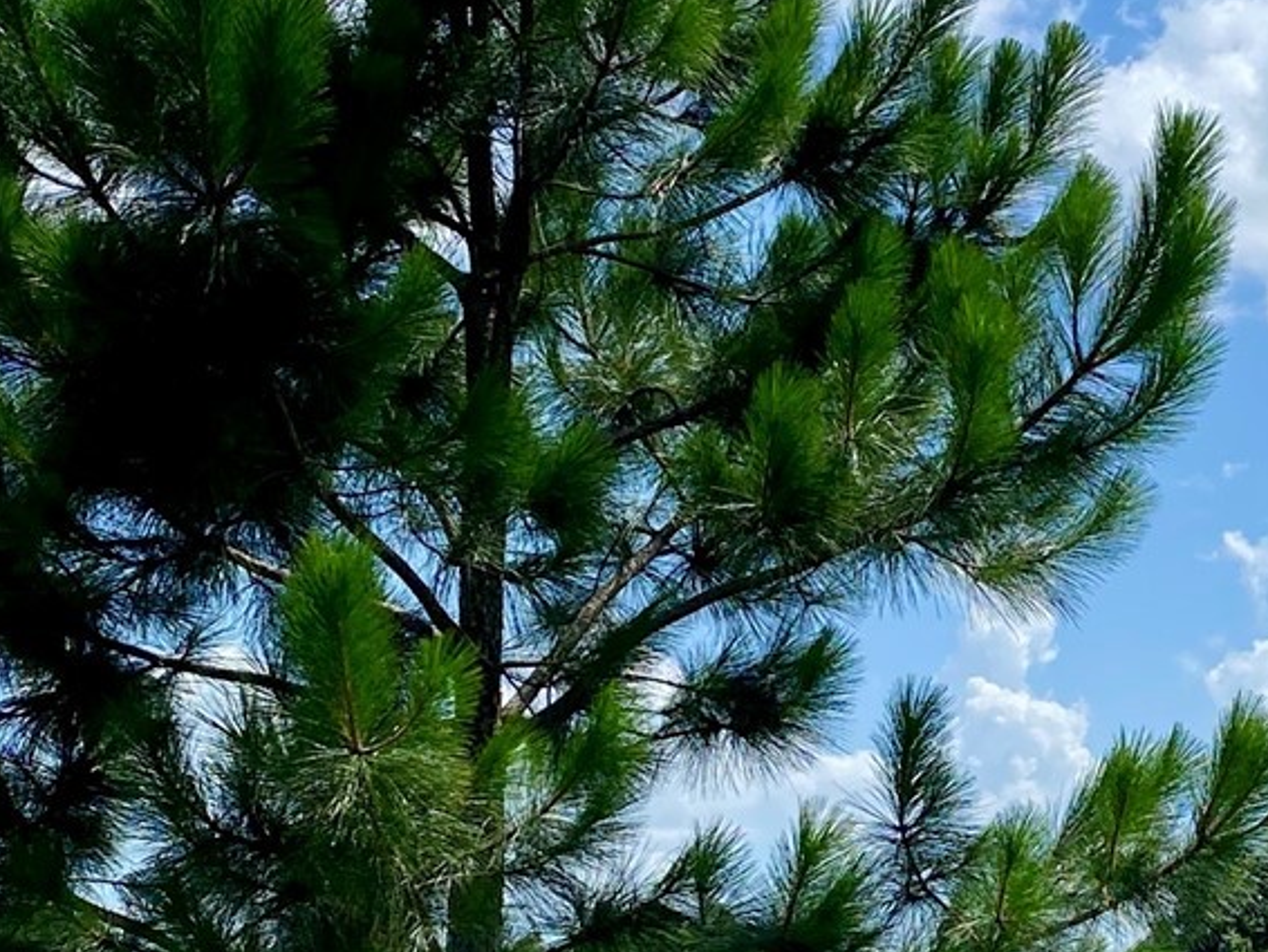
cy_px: 809
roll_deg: +2.2
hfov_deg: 20.4
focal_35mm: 94
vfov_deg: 15.6
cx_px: 1140
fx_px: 3445
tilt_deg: +6.2
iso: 32
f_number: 1.8
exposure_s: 1/3984
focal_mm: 4.25
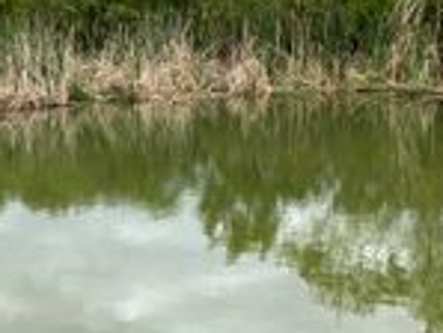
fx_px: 1037
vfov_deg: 18.2
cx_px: 58
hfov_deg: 23.6
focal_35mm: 81
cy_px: 230
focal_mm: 3.99
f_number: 1.8
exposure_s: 1/952
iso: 32
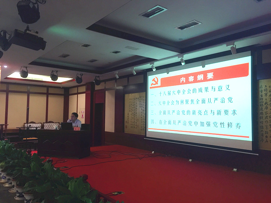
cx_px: 136
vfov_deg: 48.2
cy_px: 102
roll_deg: -1.6
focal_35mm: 29
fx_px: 227
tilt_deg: +3.7
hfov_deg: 61.7
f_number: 2.2
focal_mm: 4.15
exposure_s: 1/33
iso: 125
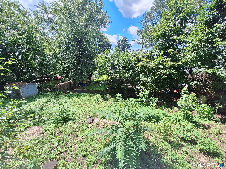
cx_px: 113
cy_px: 84
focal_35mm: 13
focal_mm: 1.74
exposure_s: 1/1009
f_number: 2.2
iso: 40
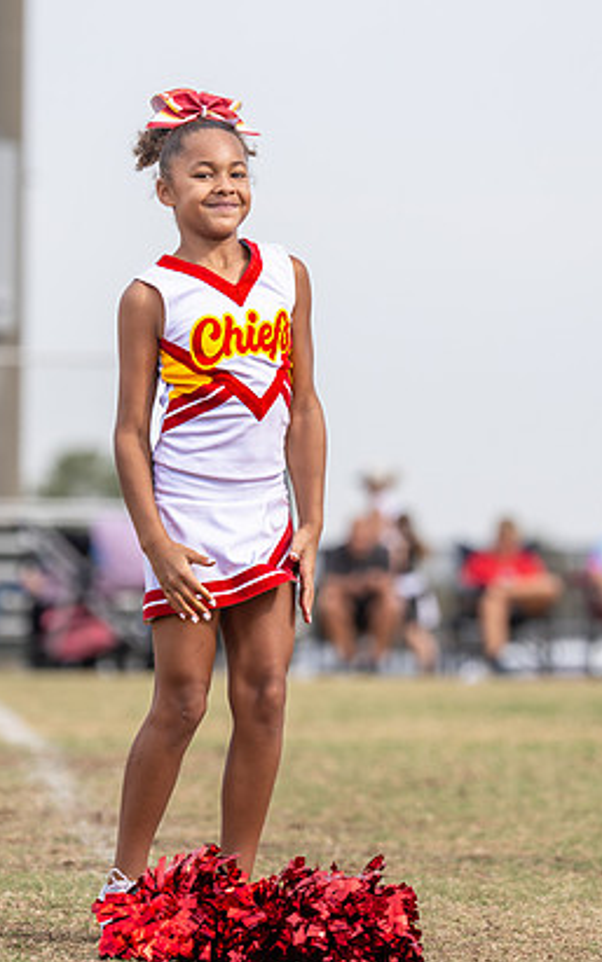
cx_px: 195
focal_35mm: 317
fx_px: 8318
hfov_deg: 4.1
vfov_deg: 6.6
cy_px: 440
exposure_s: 1/1600
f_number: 2.8
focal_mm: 157
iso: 160
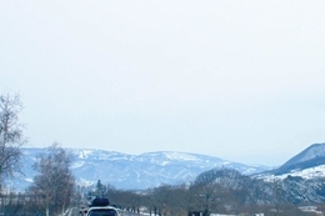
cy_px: 72
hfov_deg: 23.4
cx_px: 334
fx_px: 749
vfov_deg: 16.4
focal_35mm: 83
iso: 200
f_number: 5.6
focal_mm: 18
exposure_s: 1/320
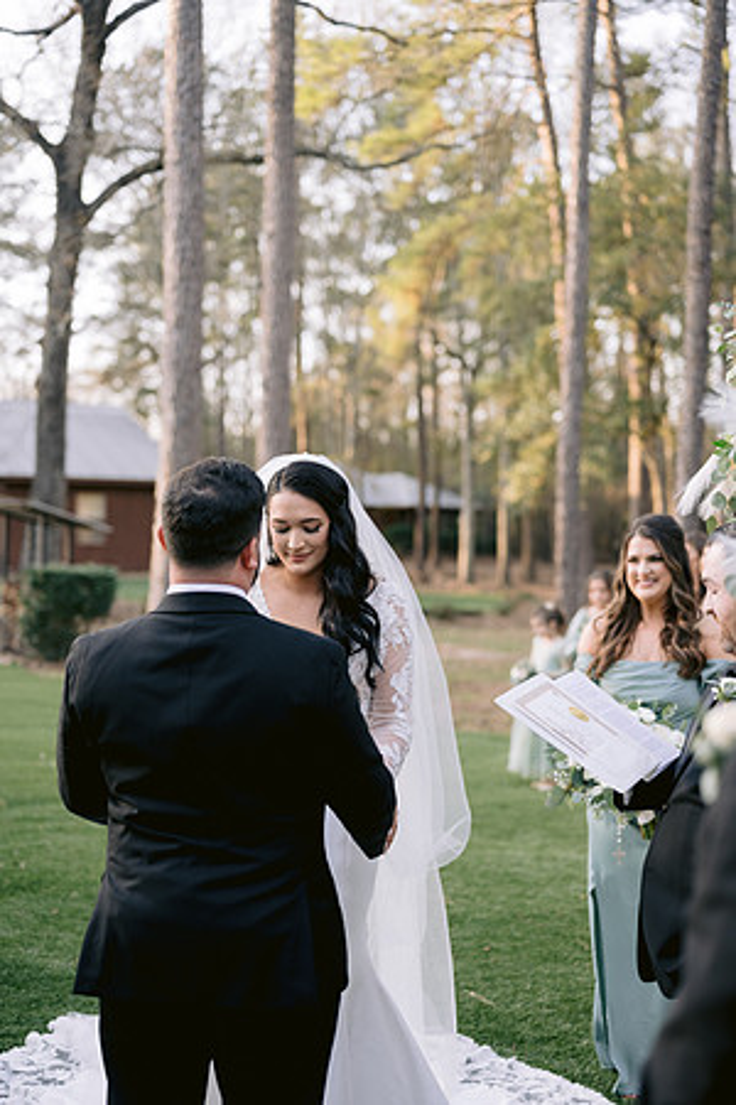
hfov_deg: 27.0
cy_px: 552
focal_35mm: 50
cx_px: 368
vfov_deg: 39.6
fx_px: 1533
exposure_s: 1/500
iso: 400
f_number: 2.2
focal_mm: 50
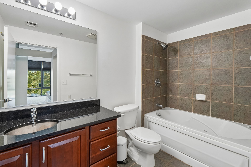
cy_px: 79
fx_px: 112
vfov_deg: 73.7
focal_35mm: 16
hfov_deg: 96.7
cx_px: 120
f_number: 8
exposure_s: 1/10
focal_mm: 10
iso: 400
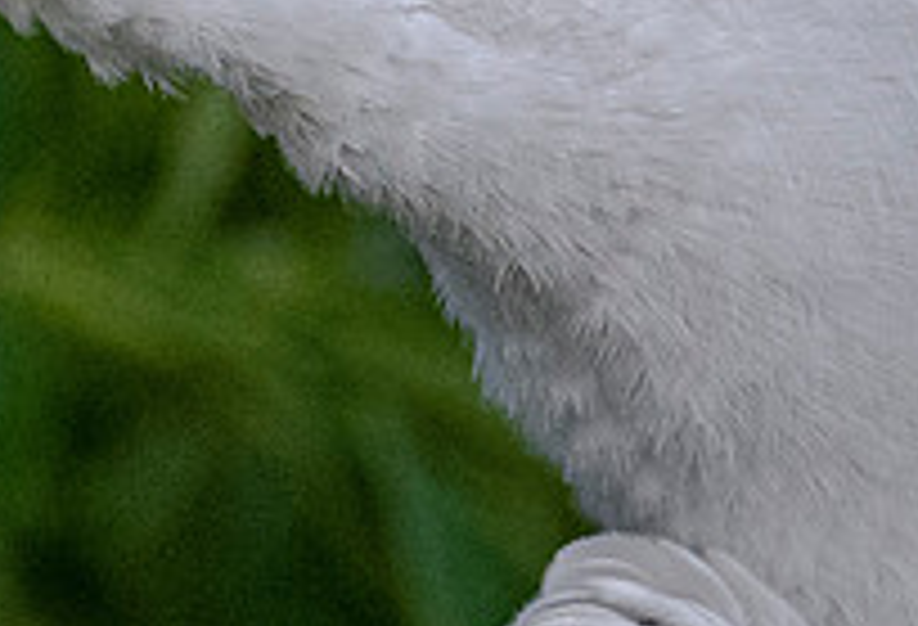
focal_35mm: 3264
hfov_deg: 0.6
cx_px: -631
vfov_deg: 0.4
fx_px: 83795
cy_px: -337
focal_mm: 390
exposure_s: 1/2500
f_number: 9
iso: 1600
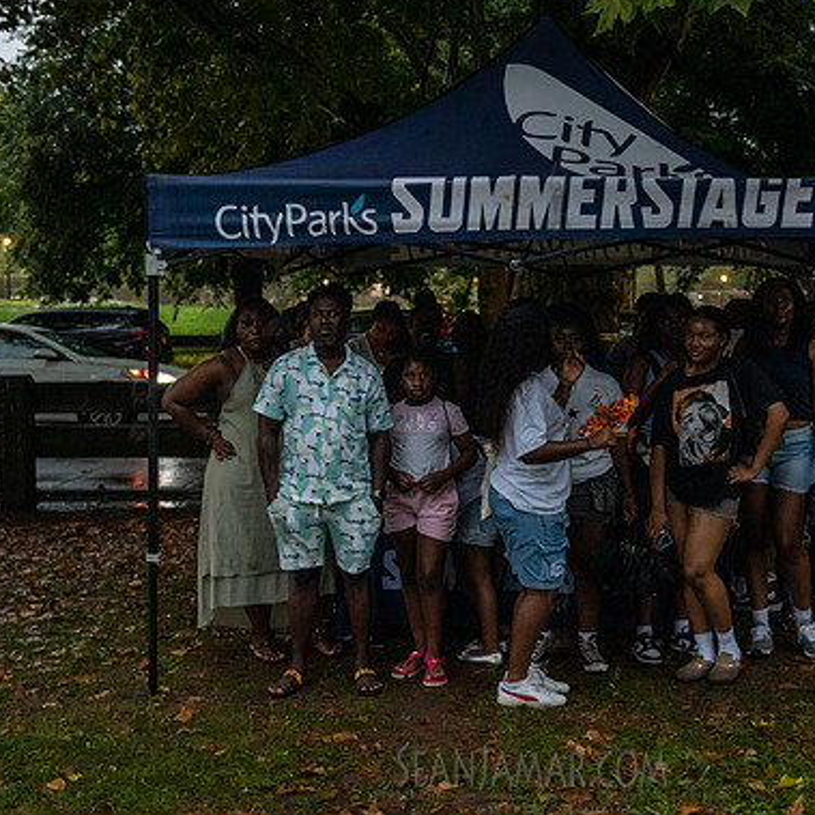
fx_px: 1252
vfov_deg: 36.1
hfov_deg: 35.7
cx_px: 546
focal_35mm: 47
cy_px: 403
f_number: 3.2
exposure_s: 1/125
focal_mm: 35
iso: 4000
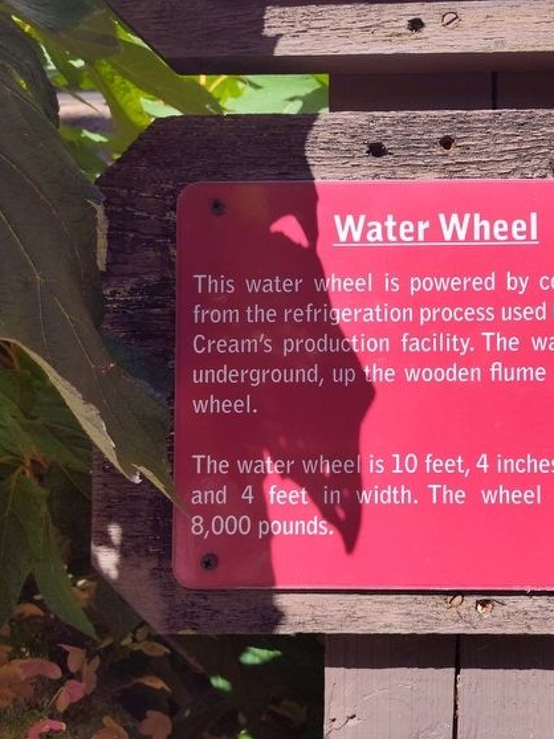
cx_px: 441
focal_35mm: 33
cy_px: 383
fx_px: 705
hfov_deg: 41.1
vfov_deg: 55.4
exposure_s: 1/1320
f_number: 1.8
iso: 100
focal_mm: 5.56
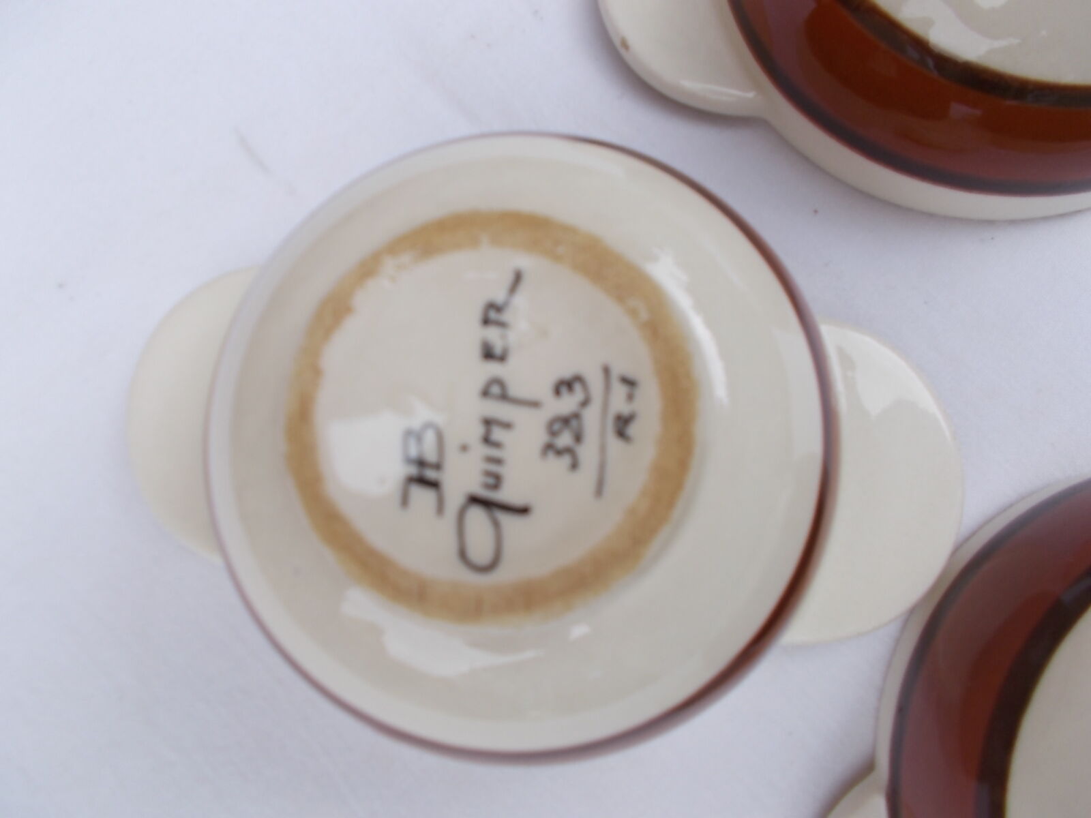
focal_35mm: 26
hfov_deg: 67.3
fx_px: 819
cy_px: 409
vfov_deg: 53.1
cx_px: 546
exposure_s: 1/80
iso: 80
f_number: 3.2
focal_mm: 4.6
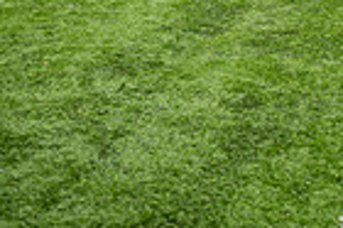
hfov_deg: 18.6
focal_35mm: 106
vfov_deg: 12.1
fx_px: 1009
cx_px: 368
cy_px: -151
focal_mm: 25.5
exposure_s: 1/500
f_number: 2.8
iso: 160
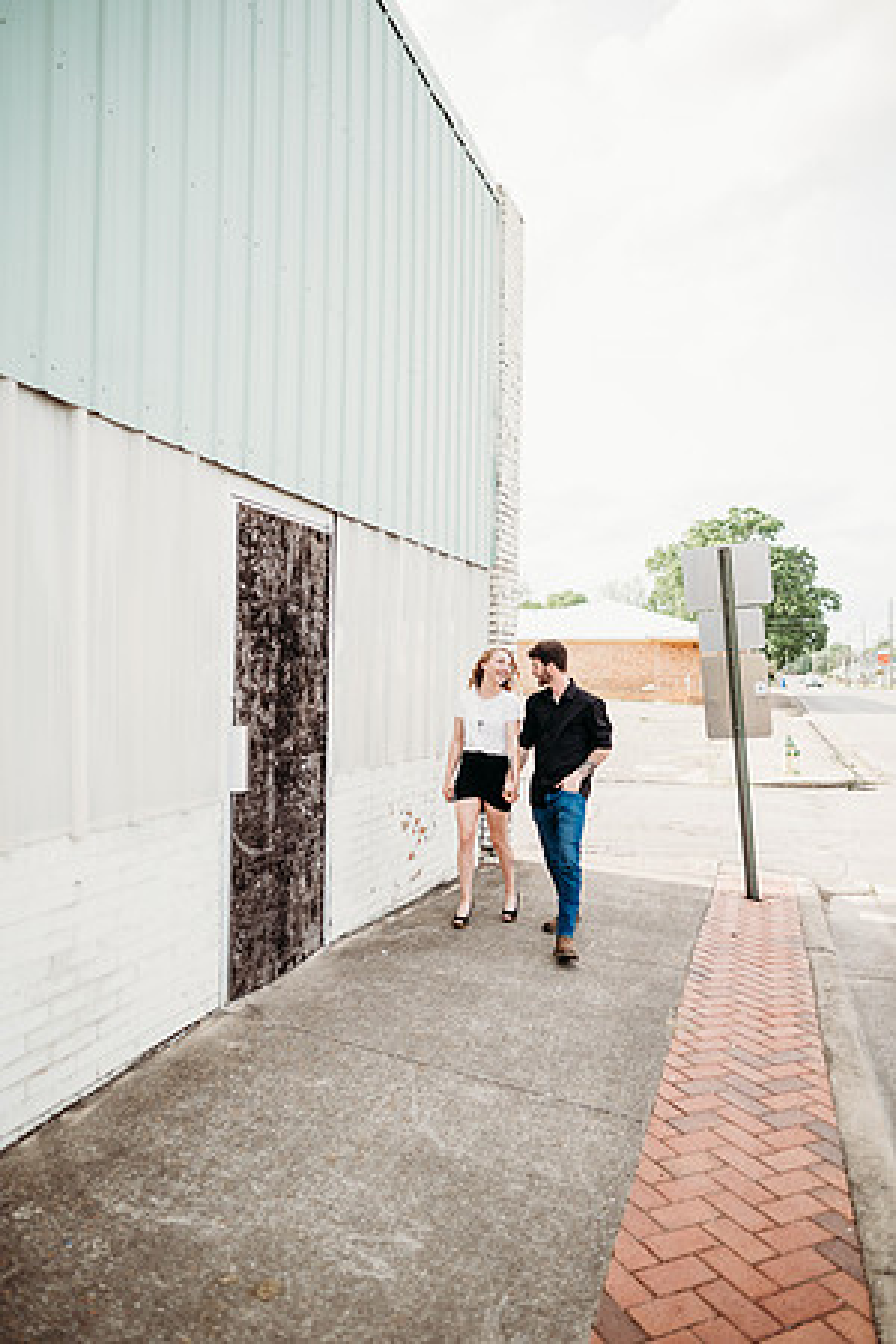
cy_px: 672
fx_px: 896
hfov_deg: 53.1
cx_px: 448
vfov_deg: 73.7
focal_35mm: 24
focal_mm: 24
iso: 100
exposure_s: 1/640
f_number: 2.8
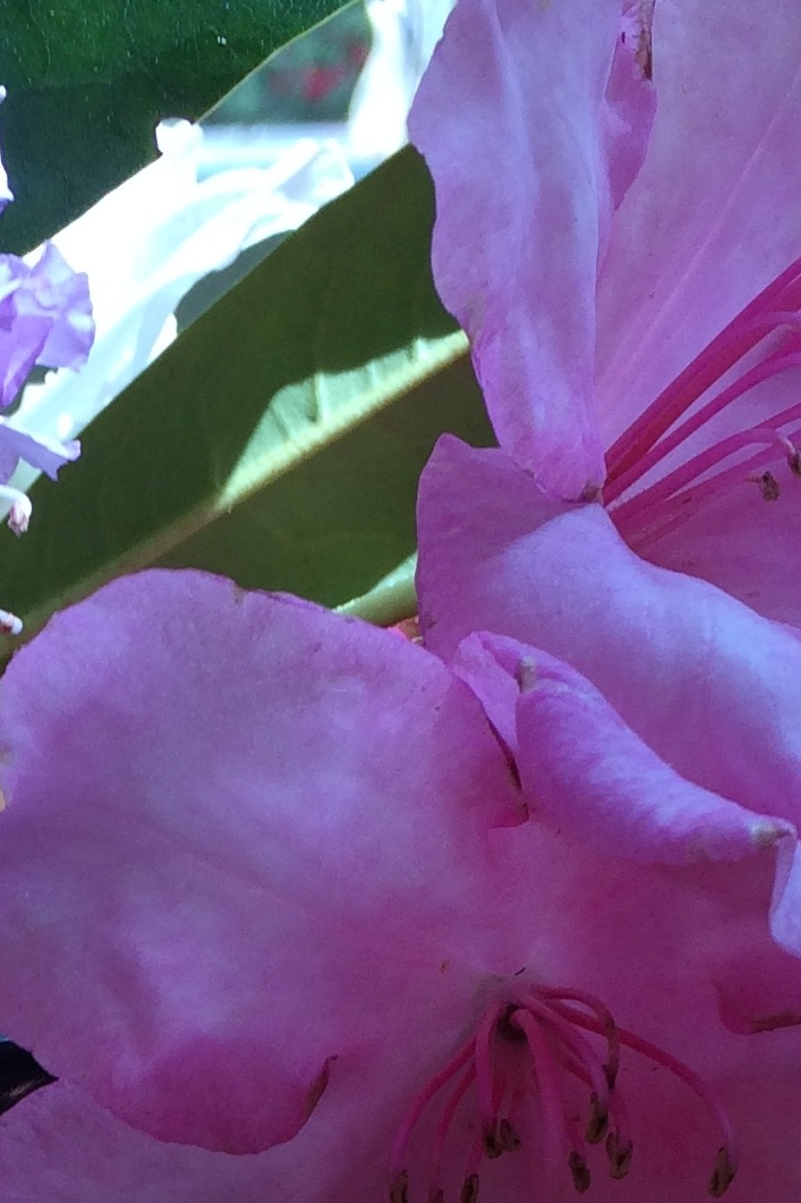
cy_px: 1481
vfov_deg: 19.8
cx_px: -84
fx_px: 3205
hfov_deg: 13.9
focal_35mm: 96
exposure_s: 1/120
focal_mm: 4.12
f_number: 2.2
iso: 50
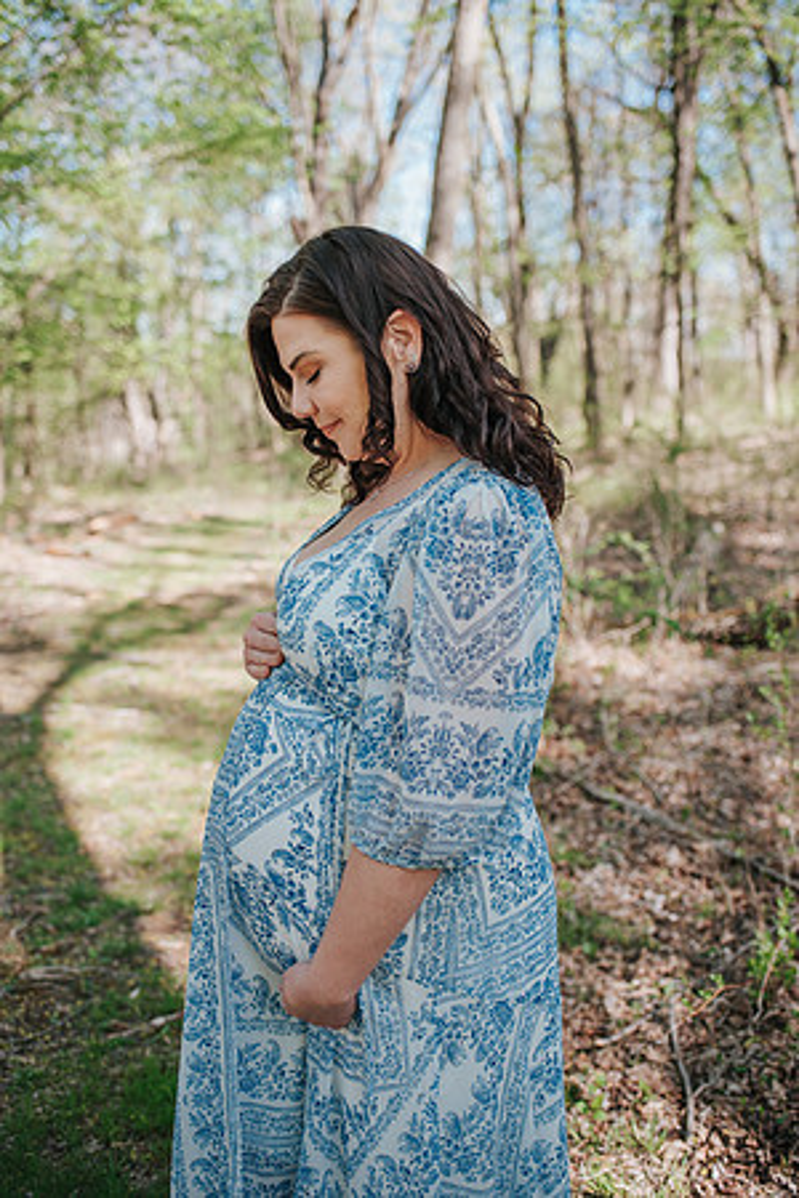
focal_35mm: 35
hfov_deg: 37.9
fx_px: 1165
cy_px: 599
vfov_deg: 54.4
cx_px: 400
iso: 280
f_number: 2.5
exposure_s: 1/1000
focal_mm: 35
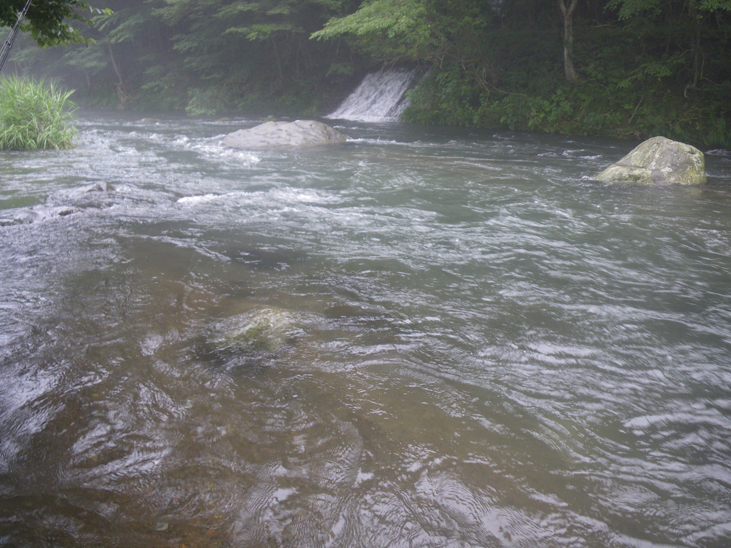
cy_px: 274
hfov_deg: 63.4
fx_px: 591
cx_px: 366
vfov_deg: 49.7
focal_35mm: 28
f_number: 3.5
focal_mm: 5
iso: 125
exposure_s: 1/50
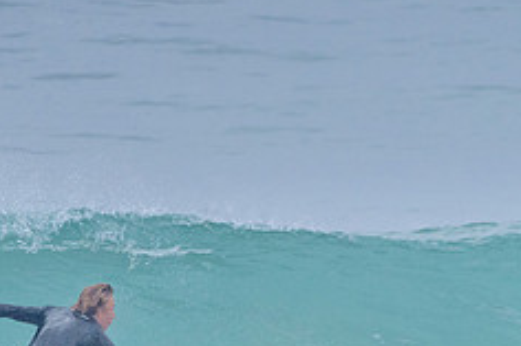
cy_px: 343
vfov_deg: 0.9
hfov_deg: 1.4
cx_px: 320
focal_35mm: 1507
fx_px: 21794
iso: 1800
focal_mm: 500
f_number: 5.6
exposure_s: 1/2000
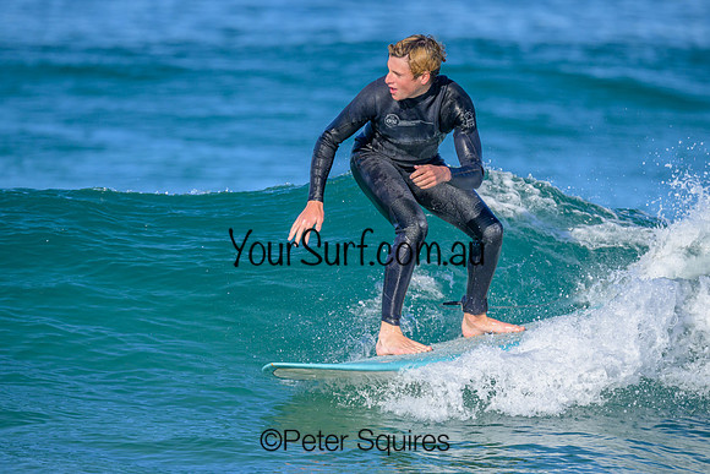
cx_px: 397
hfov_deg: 2.3
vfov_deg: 1.5
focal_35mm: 895
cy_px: 265
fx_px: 17651
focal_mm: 800
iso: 500
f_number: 6.3
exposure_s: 1/2000
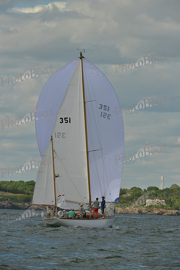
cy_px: 135
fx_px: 2323
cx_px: 90
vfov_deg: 6.6
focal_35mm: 310
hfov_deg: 4.4
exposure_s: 1/1250
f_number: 10
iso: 400
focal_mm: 310
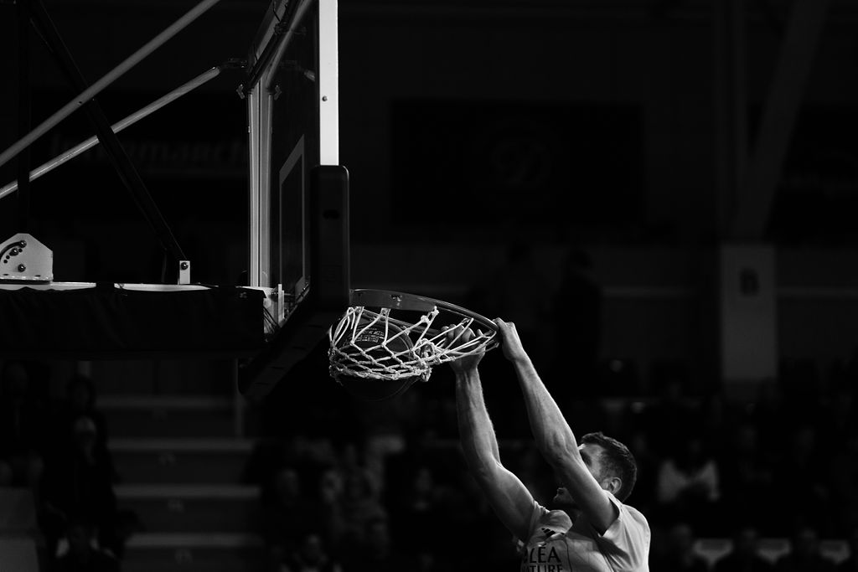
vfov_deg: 9.9
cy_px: 286
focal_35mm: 139
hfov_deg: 14.8
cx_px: 429
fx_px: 3311
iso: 1250
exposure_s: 1/1000
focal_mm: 136
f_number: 2.8
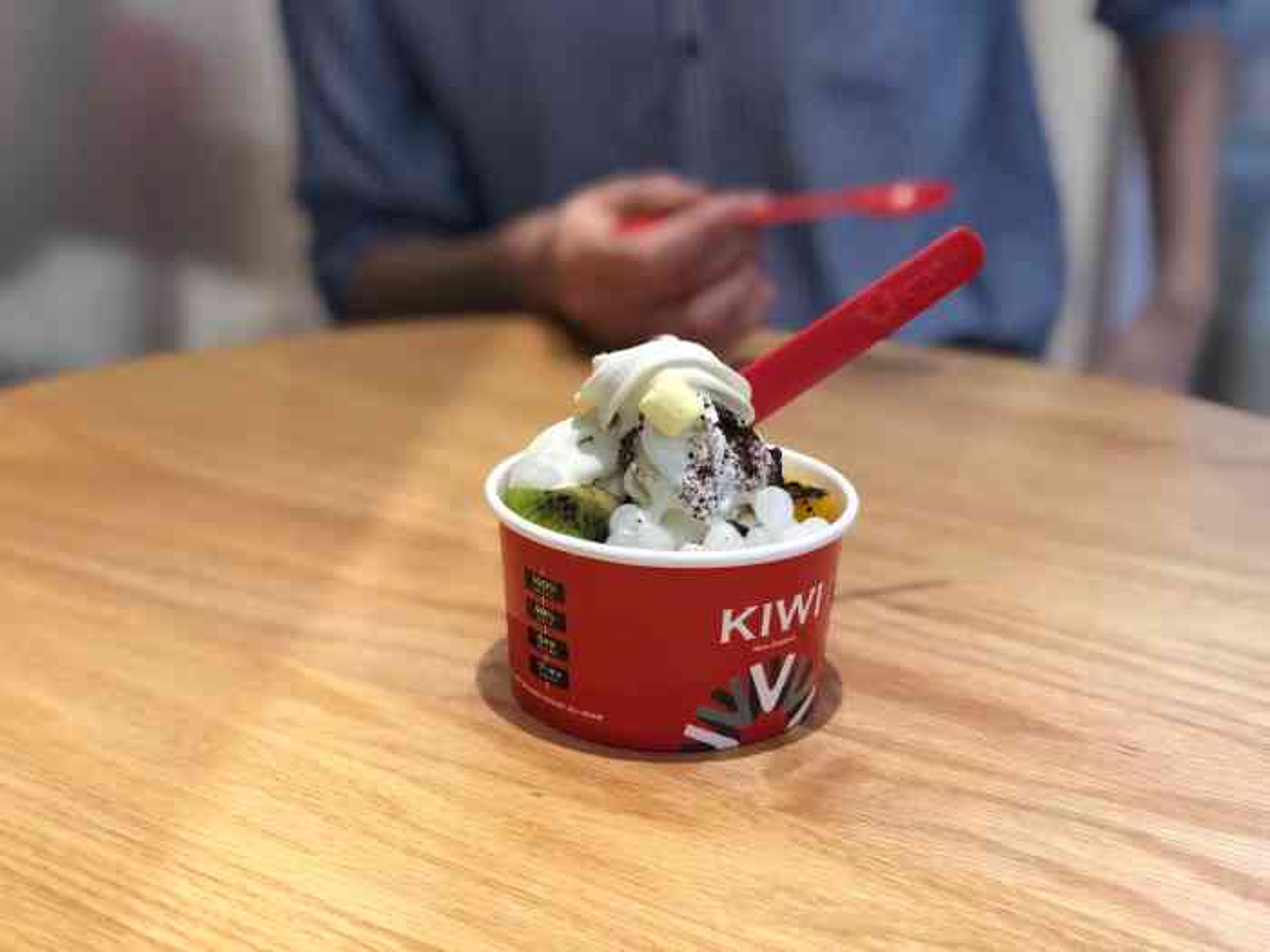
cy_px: 476
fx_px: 1908
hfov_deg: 36.8
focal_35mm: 52
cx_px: 635
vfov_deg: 28.0
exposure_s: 1/33
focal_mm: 6
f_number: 2.4
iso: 80
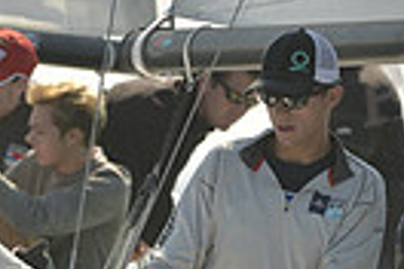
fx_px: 13331
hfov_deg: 1.7
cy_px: 249
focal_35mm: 1188
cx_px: 202
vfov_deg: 1.2
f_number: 6.3
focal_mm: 270
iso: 280
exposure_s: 1/1600
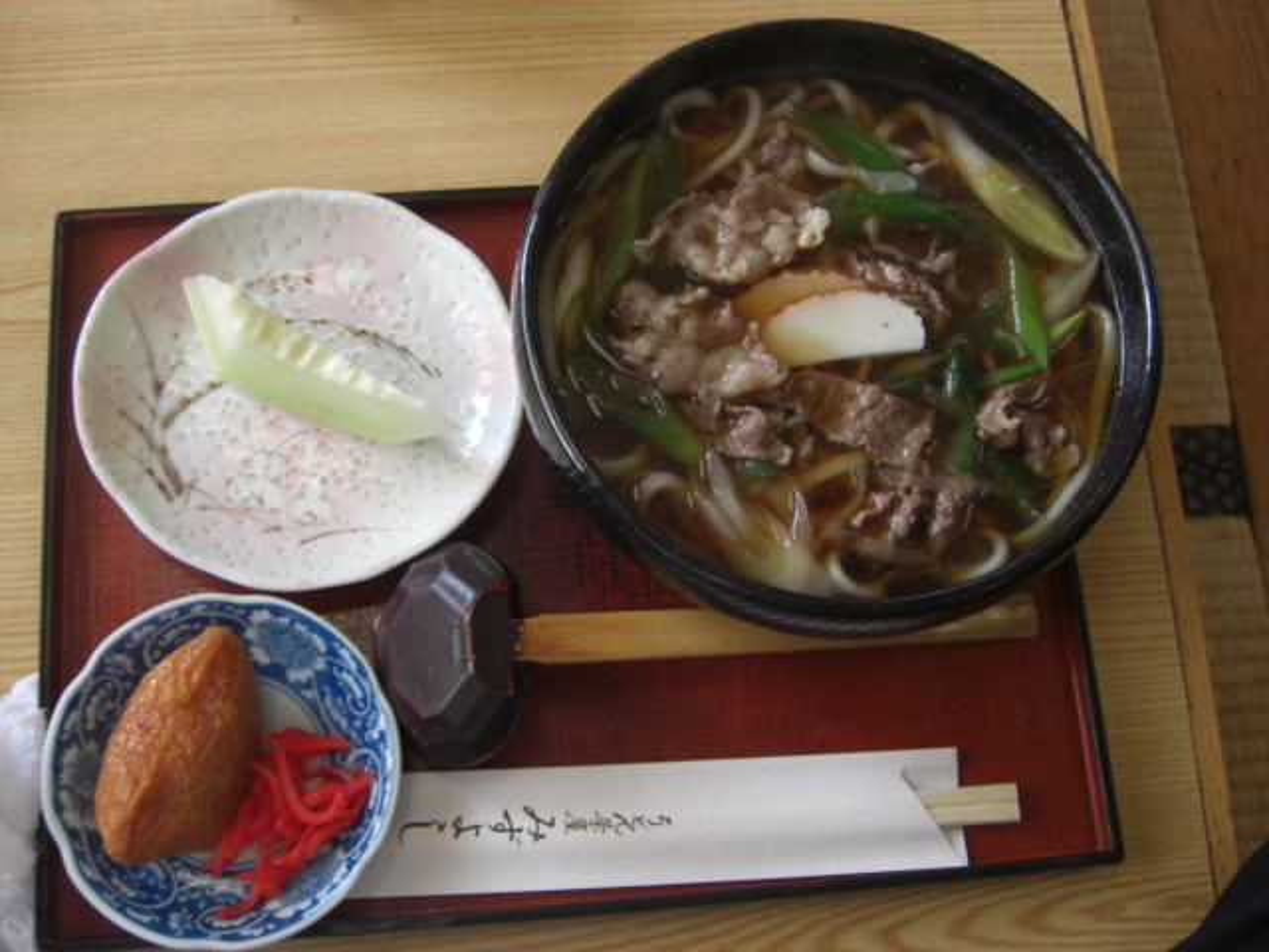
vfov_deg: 37.7
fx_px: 1393
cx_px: 634
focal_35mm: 38
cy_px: 476
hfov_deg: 49.0
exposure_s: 1/100
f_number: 2.8
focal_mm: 7.9
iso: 200
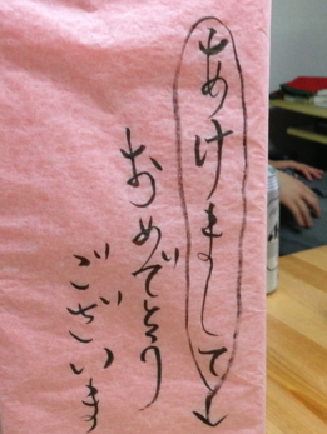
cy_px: 256
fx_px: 717
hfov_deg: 25.7
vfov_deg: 33.7
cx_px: 130
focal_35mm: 57
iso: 250
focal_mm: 4.13
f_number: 2.4
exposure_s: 1/20
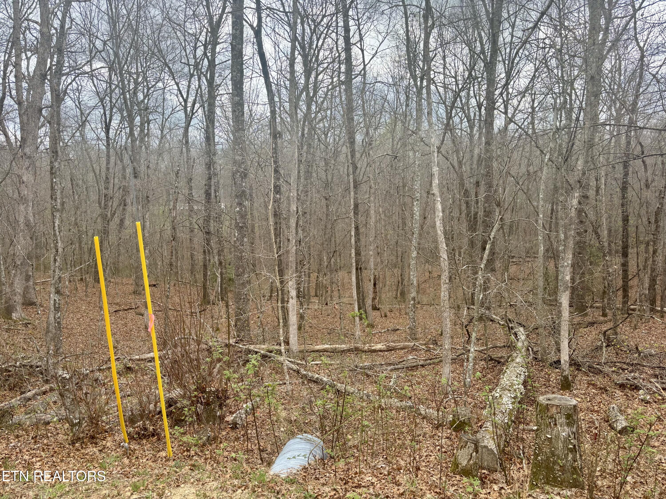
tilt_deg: -5.8
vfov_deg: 53.1
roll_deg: +0.5
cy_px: 250
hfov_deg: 67.3
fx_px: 500
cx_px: 333
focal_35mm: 26
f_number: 1.6
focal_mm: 5.96
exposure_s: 1/1007
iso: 50
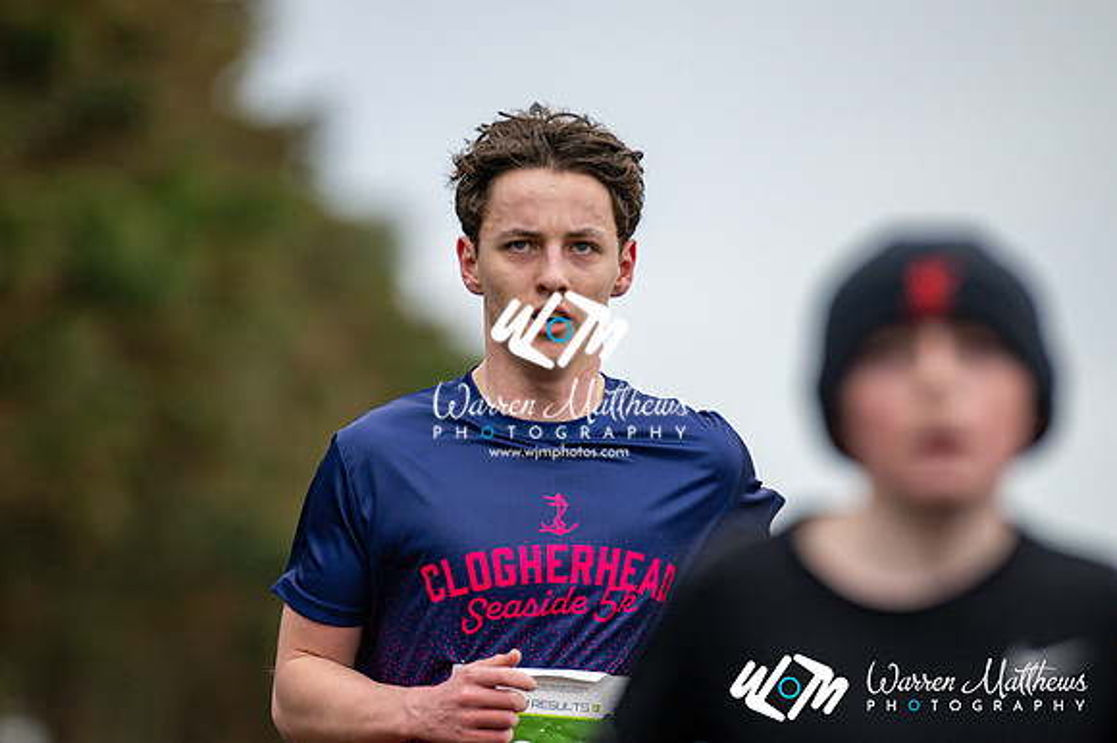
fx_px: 13954
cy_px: 372
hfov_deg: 4.6
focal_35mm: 450
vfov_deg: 3.1
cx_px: 558
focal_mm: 300
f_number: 2.8
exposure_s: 1/1600
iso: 320
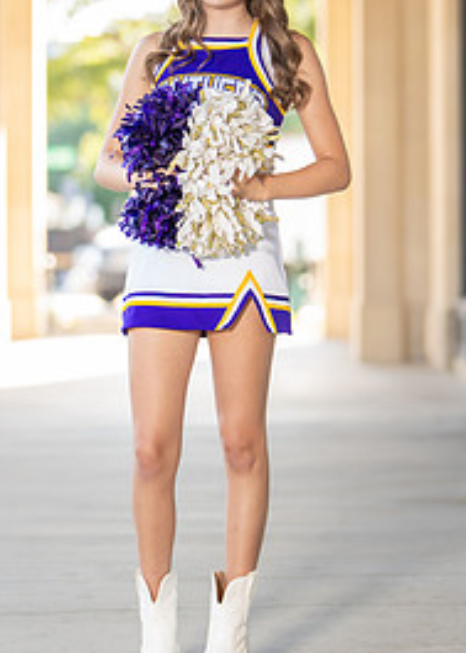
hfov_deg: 10.1
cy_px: 241
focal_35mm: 142
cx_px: 213
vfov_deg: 14.1
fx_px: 2634
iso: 100
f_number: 1.2
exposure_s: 1/400
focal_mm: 50
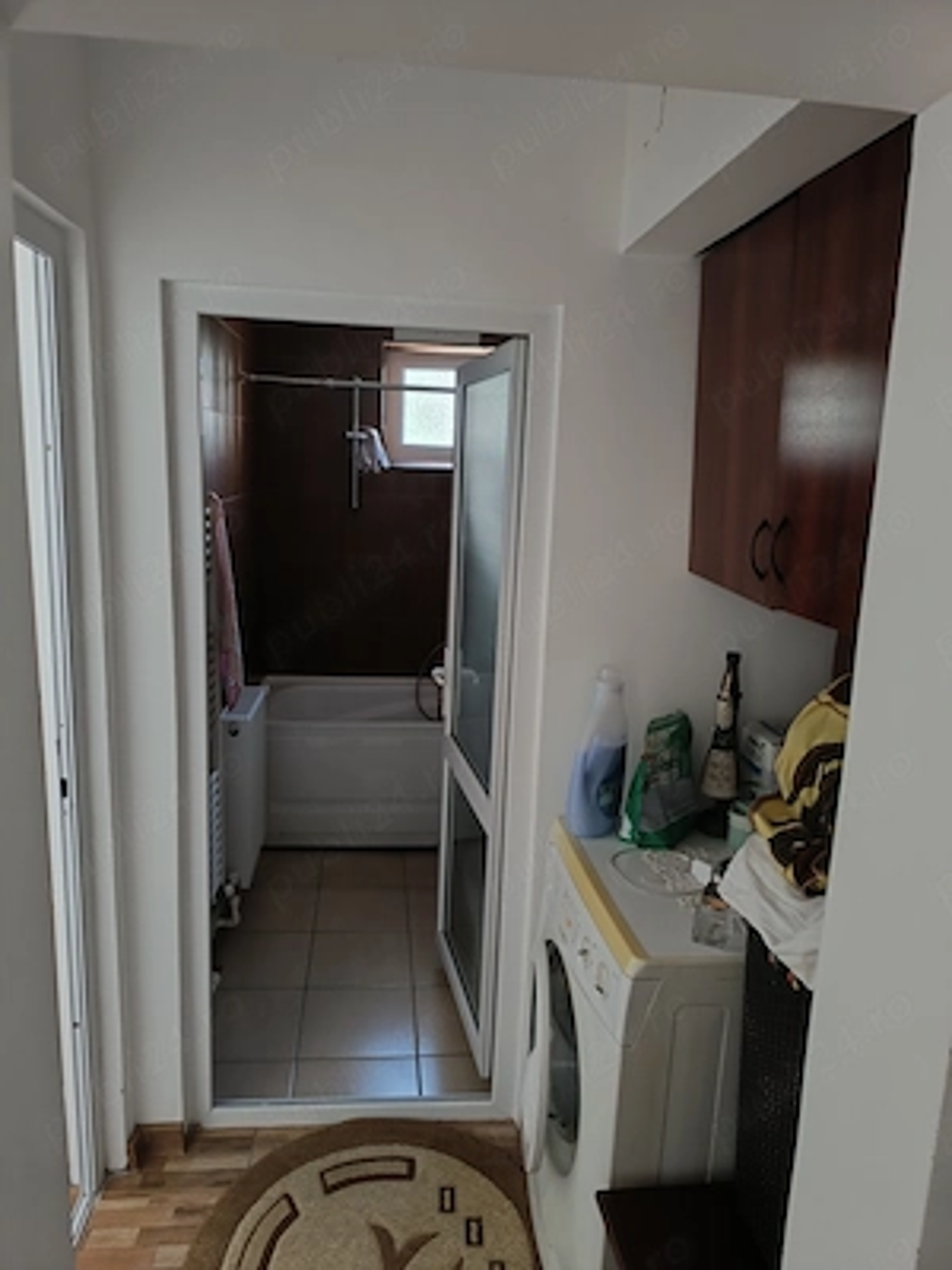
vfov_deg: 71.6
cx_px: 476
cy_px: 635
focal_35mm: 24
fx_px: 880
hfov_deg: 56.8
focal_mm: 6.14
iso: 1436
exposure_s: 1/25
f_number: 1.65
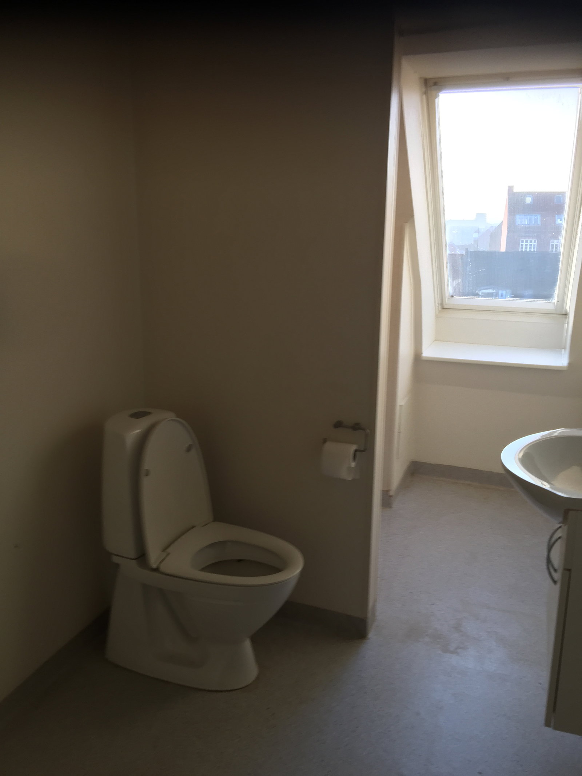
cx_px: 291
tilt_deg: -7.3
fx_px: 650
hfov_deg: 48.2
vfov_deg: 61.7
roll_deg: +0.2
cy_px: 388
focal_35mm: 29
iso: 32
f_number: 2.2
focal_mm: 4.15
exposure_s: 1/100
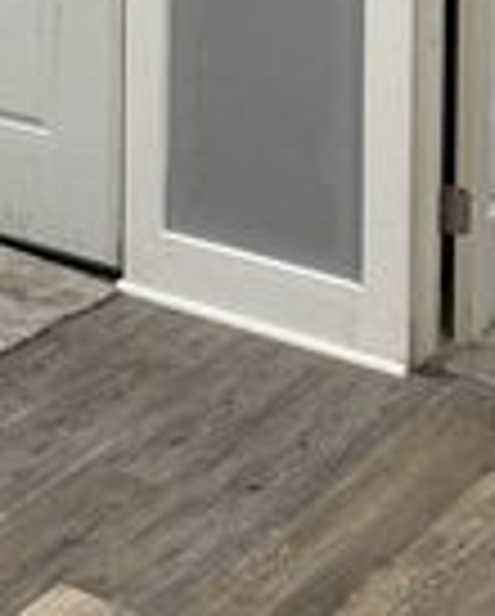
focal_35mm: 114
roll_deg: -1.0
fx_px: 2083
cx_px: -108
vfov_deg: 15.7
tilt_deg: -7.9
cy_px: -259
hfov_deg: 13.2
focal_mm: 6.76
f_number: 1.78
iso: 200
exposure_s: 1/120
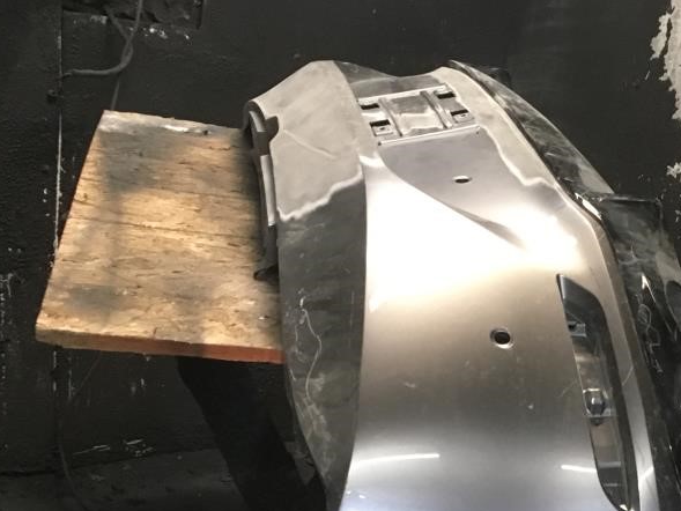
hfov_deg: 30.1
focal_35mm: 63
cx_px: 526
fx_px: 1240
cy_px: 517
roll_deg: -10.5
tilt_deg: -23.5
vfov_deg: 22.4
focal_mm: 4.15
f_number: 2.2
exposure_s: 1/20
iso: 200
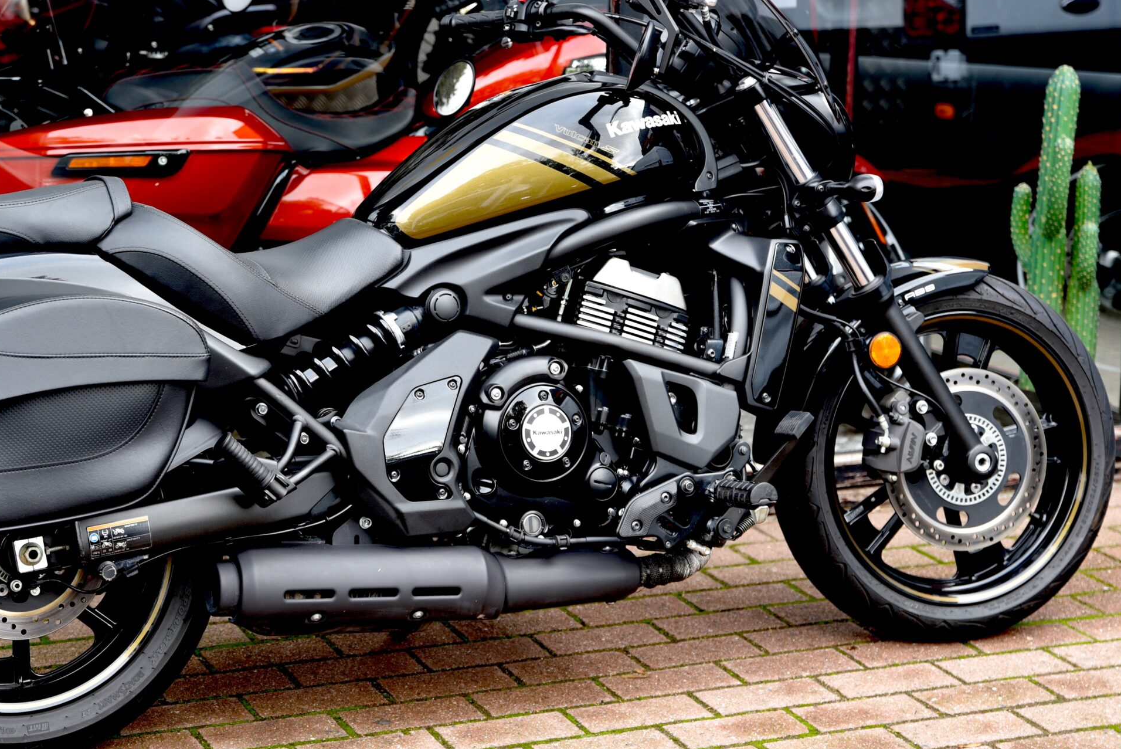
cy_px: 342
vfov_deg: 16.5
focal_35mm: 83
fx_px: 2586
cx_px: 424
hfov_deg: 24.4
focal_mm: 62
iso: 200
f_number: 4
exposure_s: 1/60
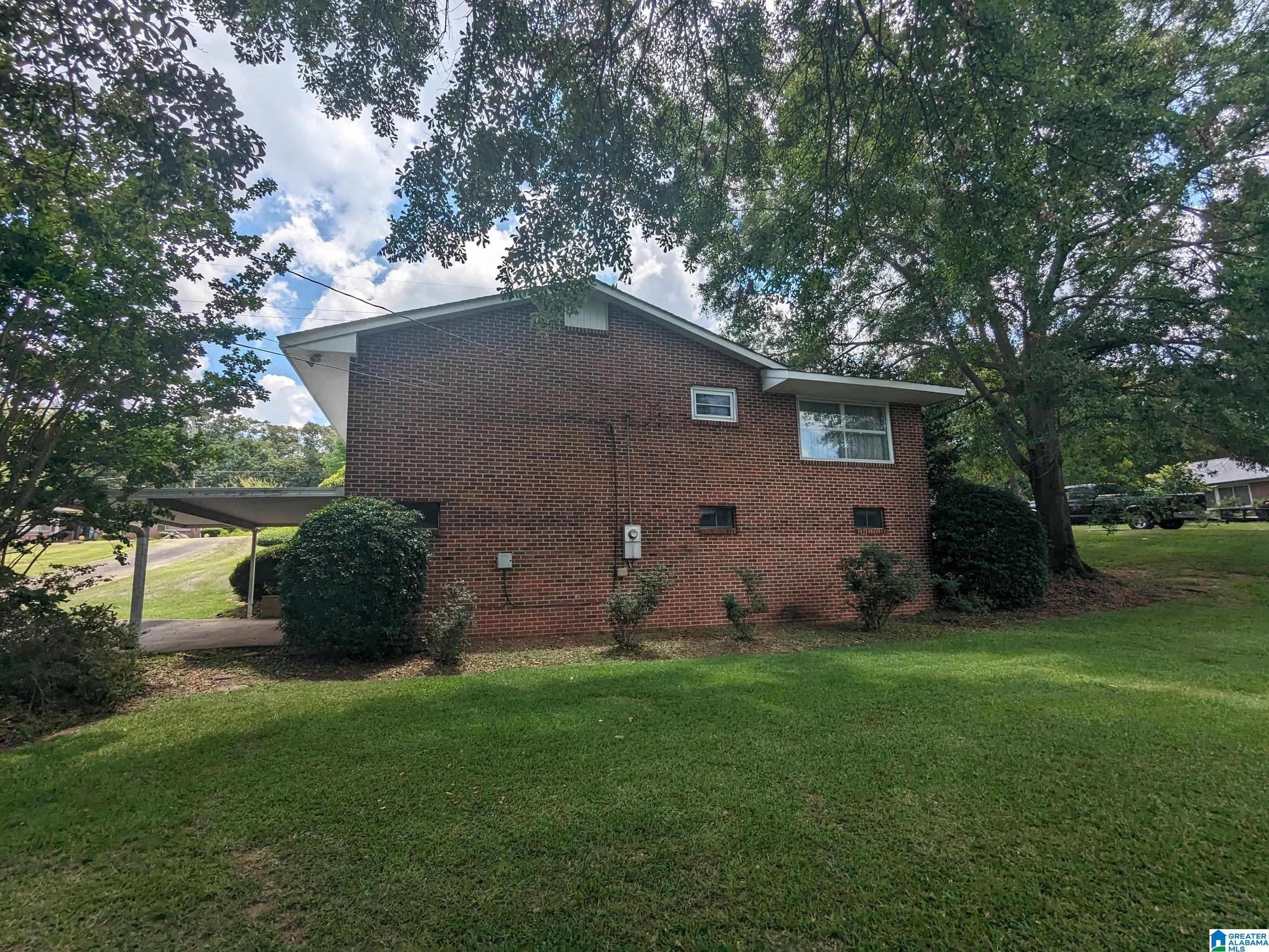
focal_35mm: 16
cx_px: 634
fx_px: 587
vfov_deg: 78.1
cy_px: 476
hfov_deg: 94.5
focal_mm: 2.35
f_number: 2.2
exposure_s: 1/2160
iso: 50
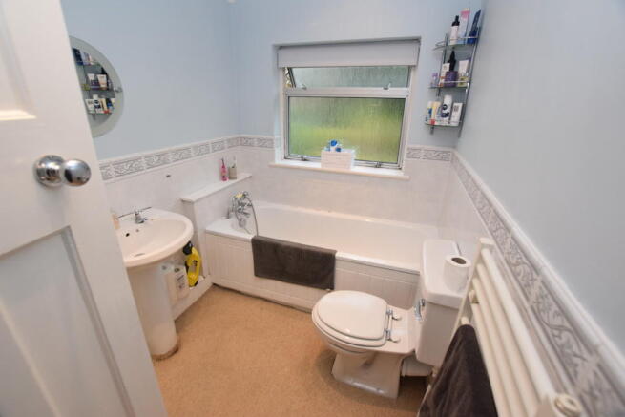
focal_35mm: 15
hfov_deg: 100.4
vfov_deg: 77.4
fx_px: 260
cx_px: 312
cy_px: 208
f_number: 5.6
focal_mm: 10
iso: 800
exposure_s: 1/125
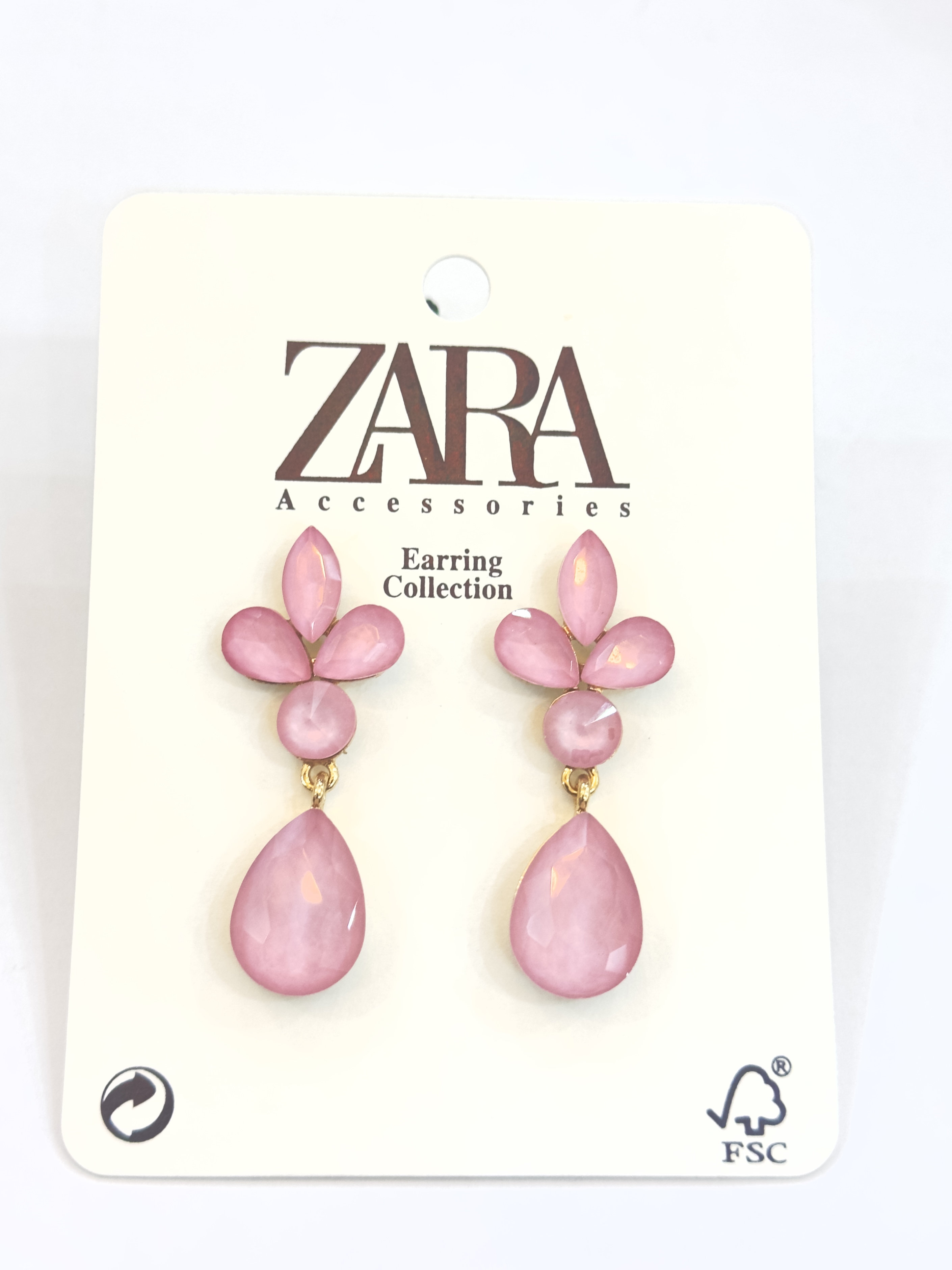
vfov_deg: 39.7
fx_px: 1760
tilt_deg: -56.7
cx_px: 476
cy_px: 635
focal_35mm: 48
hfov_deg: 30.3
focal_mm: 6.86
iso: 125
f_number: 1.78
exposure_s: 1/50
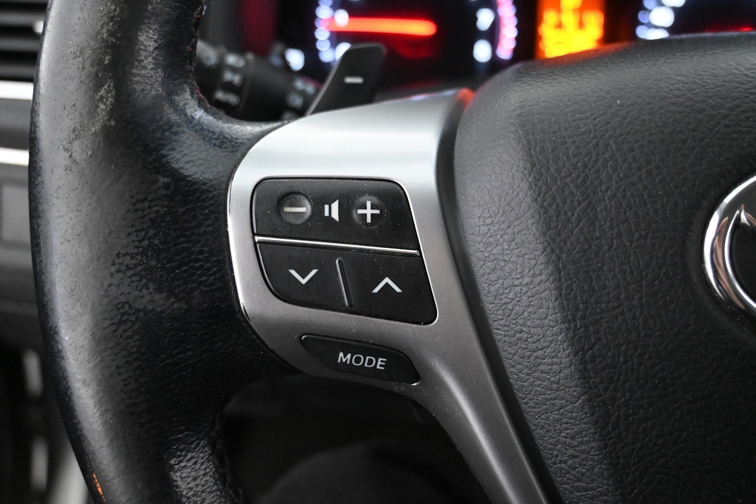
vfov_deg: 41.7
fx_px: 661
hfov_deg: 59.5
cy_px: 252
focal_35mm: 32
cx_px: 378
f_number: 4
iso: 6400
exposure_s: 1/30
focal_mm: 21
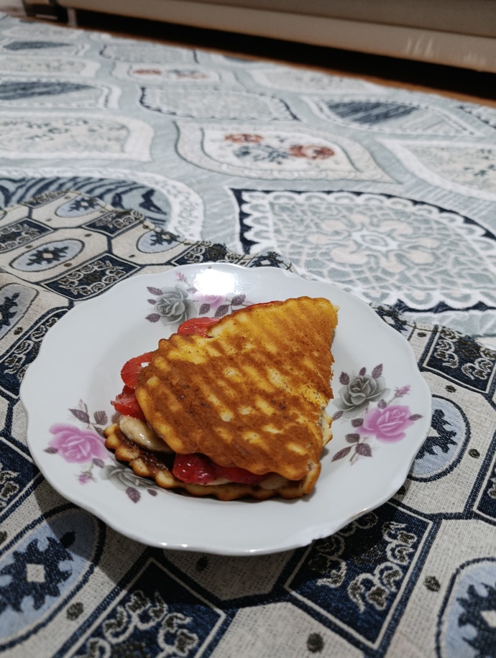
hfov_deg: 59.0
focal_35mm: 23
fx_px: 438
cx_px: 248
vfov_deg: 73.8
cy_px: 329
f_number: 1.65
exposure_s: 1/25
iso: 1517
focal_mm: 6.11
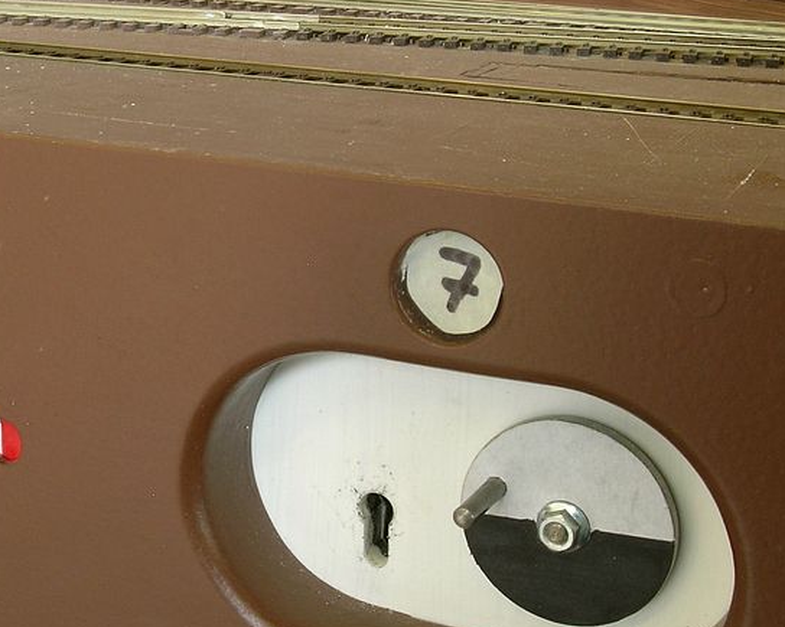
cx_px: 237
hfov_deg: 13.1
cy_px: 313
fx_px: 3415
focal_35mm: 147
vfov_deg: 10.5
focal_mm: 8
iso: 50
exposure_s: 1
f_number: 7
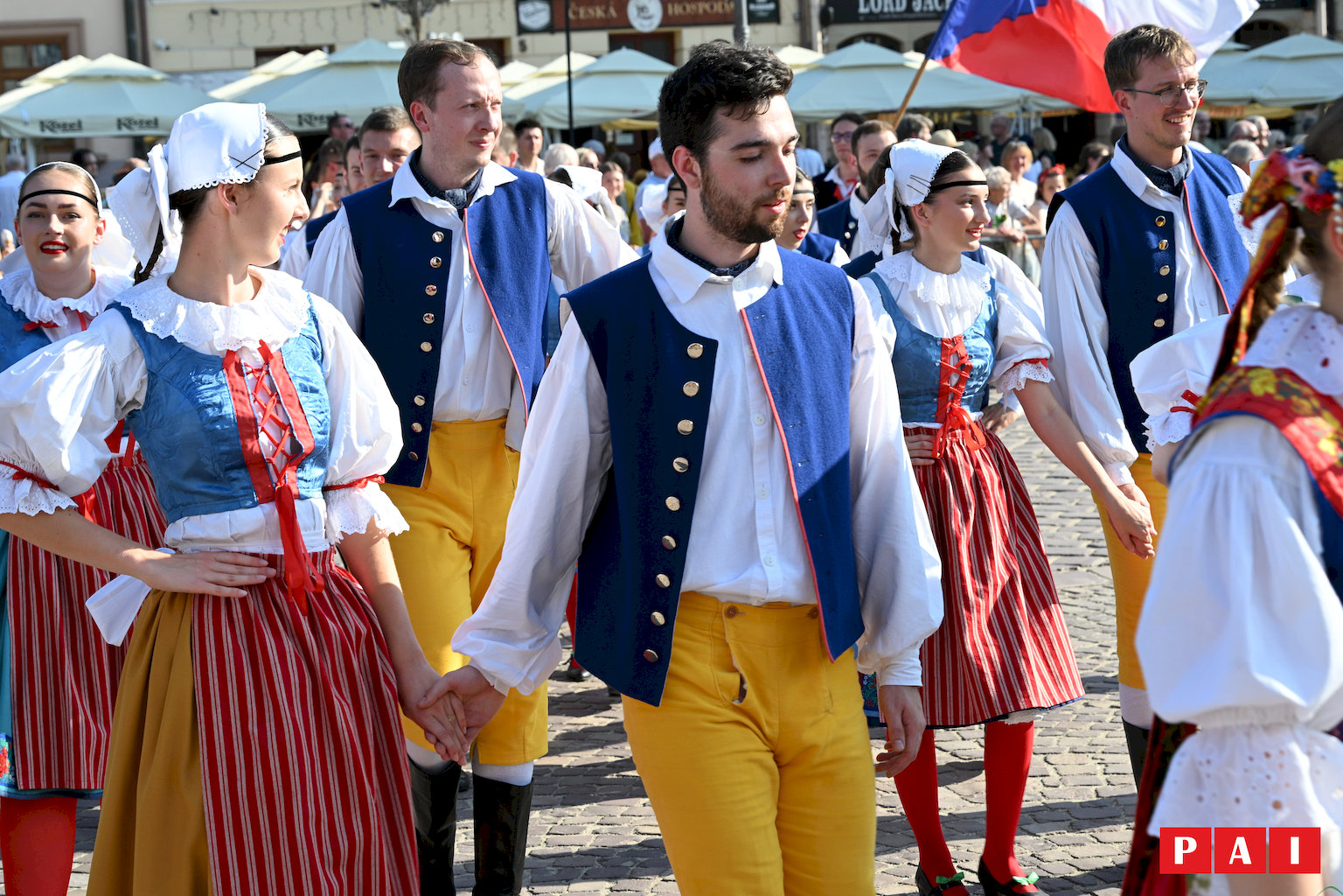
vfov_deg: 19.5
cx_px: 672
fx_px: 2611
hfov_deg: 28.8
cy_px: 448
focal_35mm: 70
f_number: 8
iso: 220
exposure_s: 1/250
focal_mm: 70
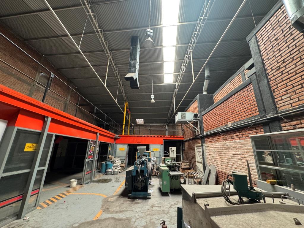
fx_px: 123
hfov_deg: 102.1
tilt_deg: +15.6
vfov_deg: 85.7
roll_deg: -0.7
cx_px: 152
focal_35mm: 14
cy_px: 114
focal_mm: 2.22
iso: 640
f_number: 2.2
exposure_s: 1/60
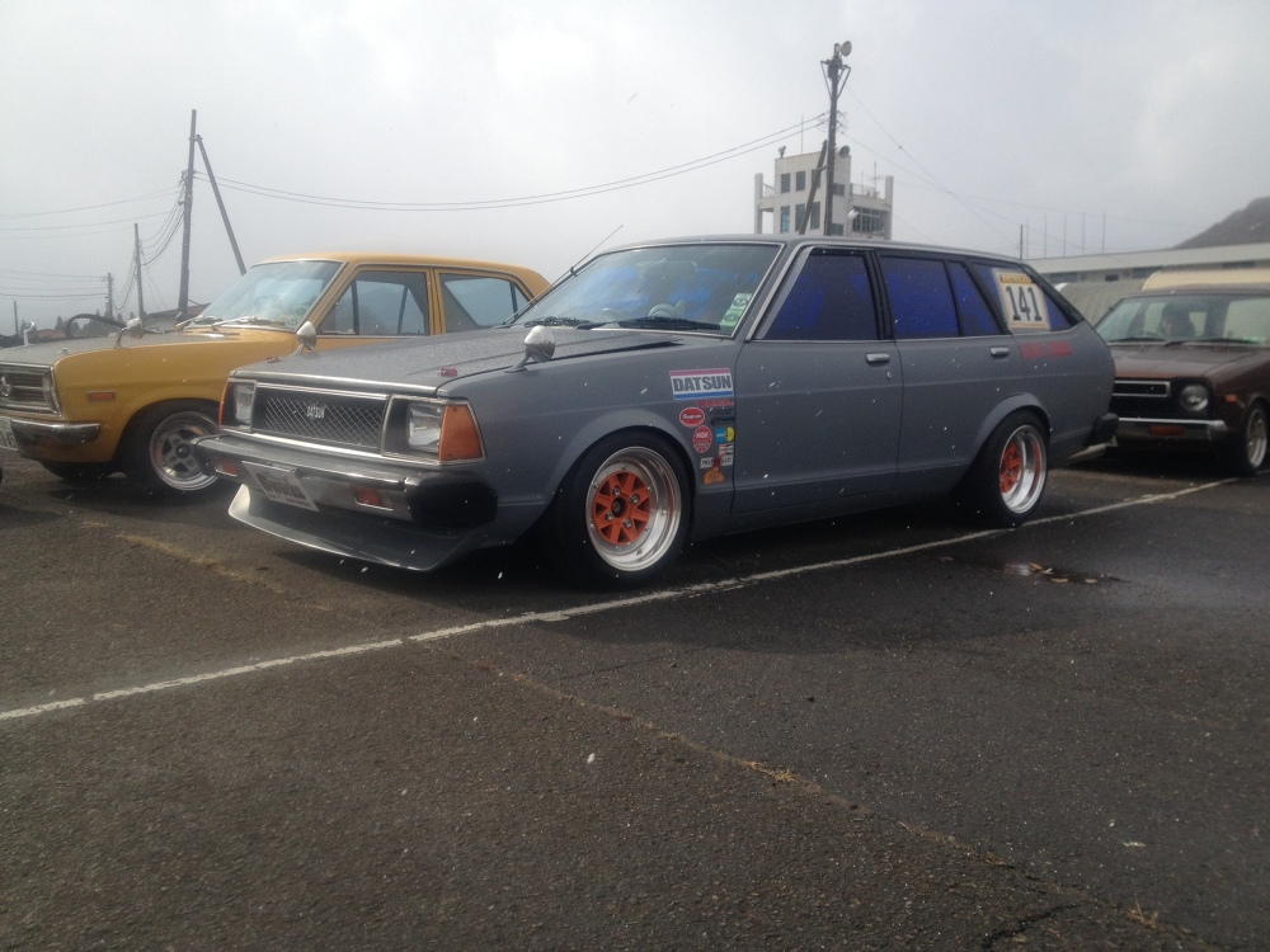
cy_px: 476
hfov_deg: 52.6
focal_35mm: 35
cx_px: 635
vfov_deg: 40.7
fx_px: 1284
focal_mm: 4.28
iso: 50
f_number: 2.4
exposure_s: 1/1227
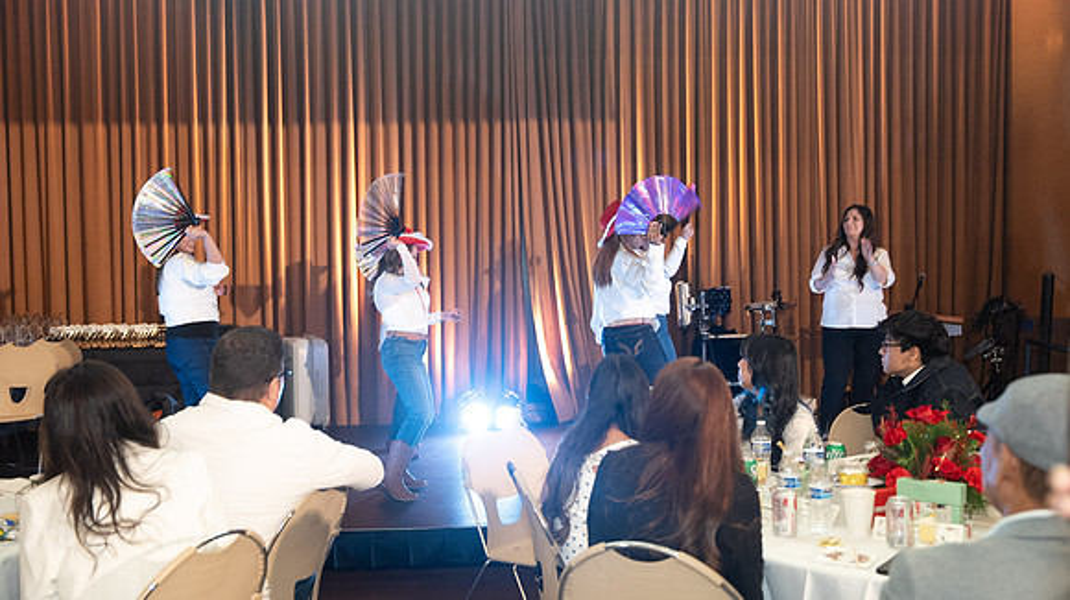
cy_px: 300
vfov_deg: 33.1
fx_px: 1010
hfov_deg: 55.8
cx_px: 535
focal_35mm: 36
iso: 1600
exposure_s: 1/100
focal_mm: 34
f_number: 2.8
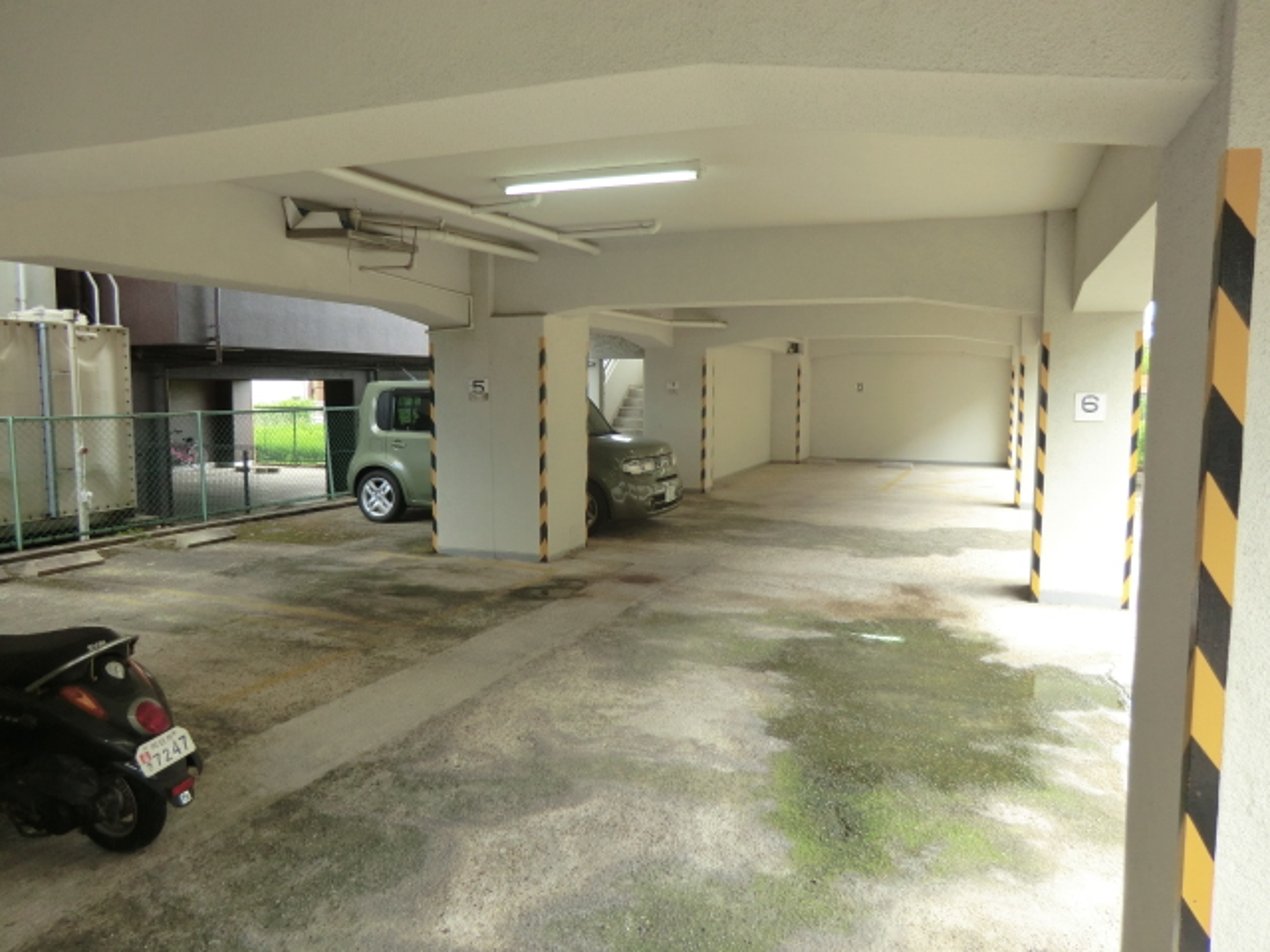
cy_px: 476
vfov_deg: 56.8
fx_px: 881
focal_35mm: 24
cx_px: 635
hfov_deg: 71.6
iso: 80
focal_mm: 4.3
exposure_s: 1/60
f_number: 3.2
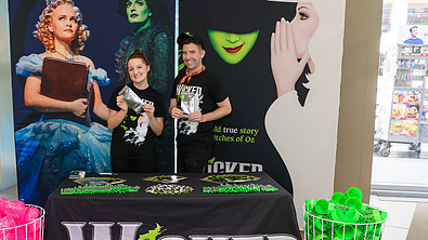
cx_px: 173
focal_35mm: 40
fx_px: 454
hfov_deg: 50.2
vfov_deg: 29.6
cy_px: 152
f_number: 3.2
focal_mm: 26
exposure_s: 1/125
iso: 400
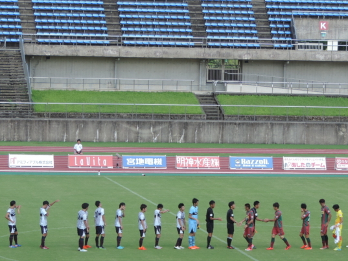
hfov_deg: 9.2
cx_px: 220
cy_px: 191
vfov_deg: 6.9
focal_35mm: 216
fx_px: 2172
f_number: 4.4
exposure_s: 1/200
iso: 80
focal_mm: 25.8
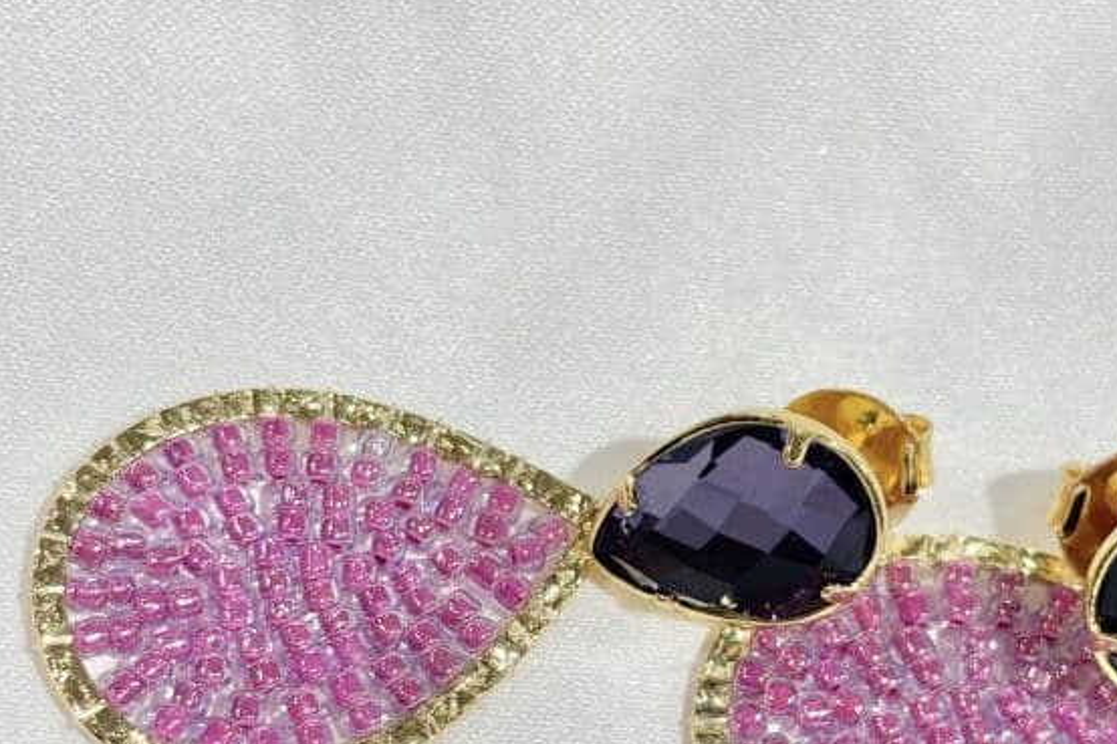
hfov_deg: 20.4
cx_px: 692
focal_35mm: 100
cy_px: 567
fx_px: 3102
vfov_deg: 13.6
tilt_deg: -53.4
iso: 32
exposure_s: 1/244
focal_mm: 5.96
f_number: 1.6
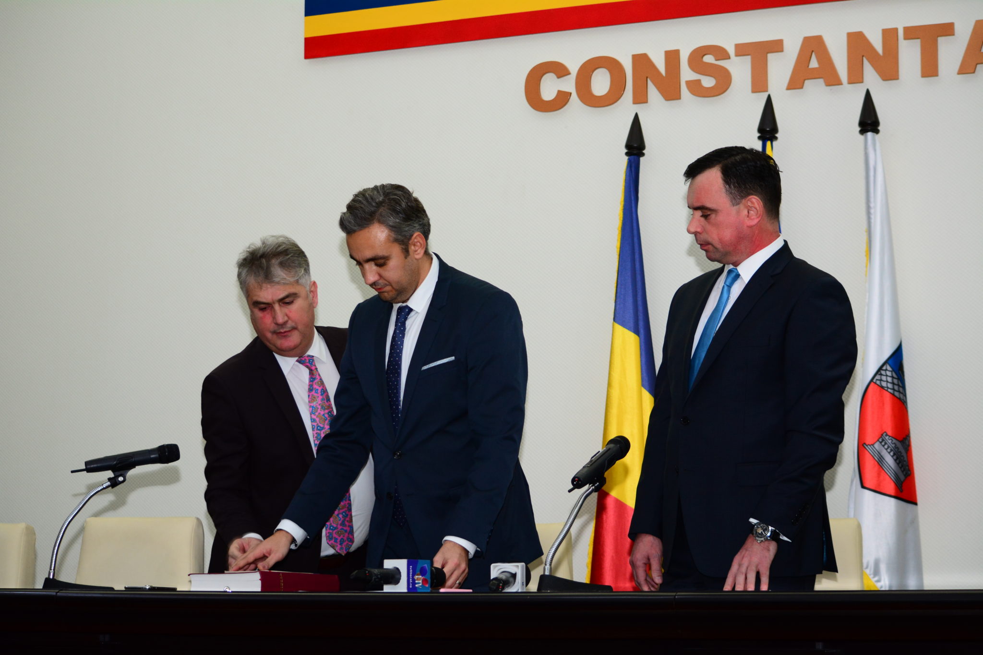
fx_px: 2375
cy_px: 328
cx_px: 492
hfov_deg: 23.4
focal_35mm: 87
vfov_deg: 15.7
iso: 800
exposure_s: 1/60
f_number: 4.5
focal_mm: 58
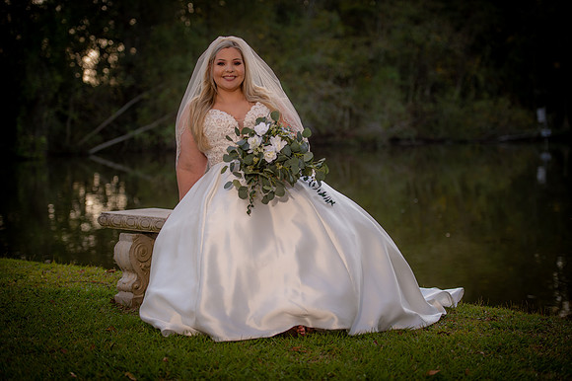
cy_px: 190
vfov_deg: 17.0
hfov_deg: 25.4
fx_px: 1270
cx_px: 286
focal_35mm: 80
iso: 80
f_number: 2.8
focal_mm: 80
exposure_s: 1/200
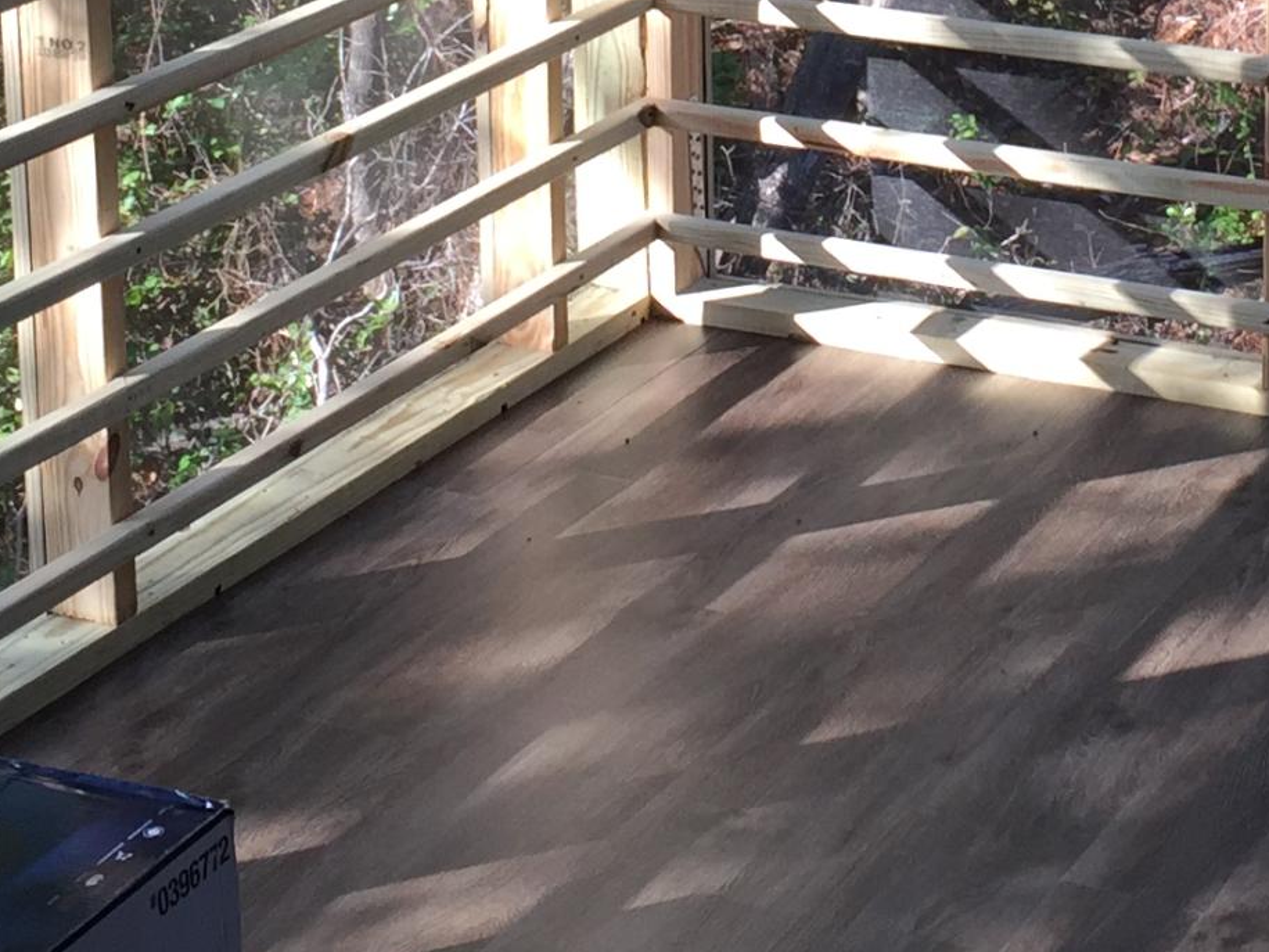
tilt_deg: -13.0
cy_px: -139
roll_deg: +0.1
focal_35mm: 95
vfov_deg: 15.1
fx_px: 3483
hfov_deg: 20.5
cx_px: 960
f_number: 2.2
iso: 32
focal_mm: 4.15
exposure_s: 1/120
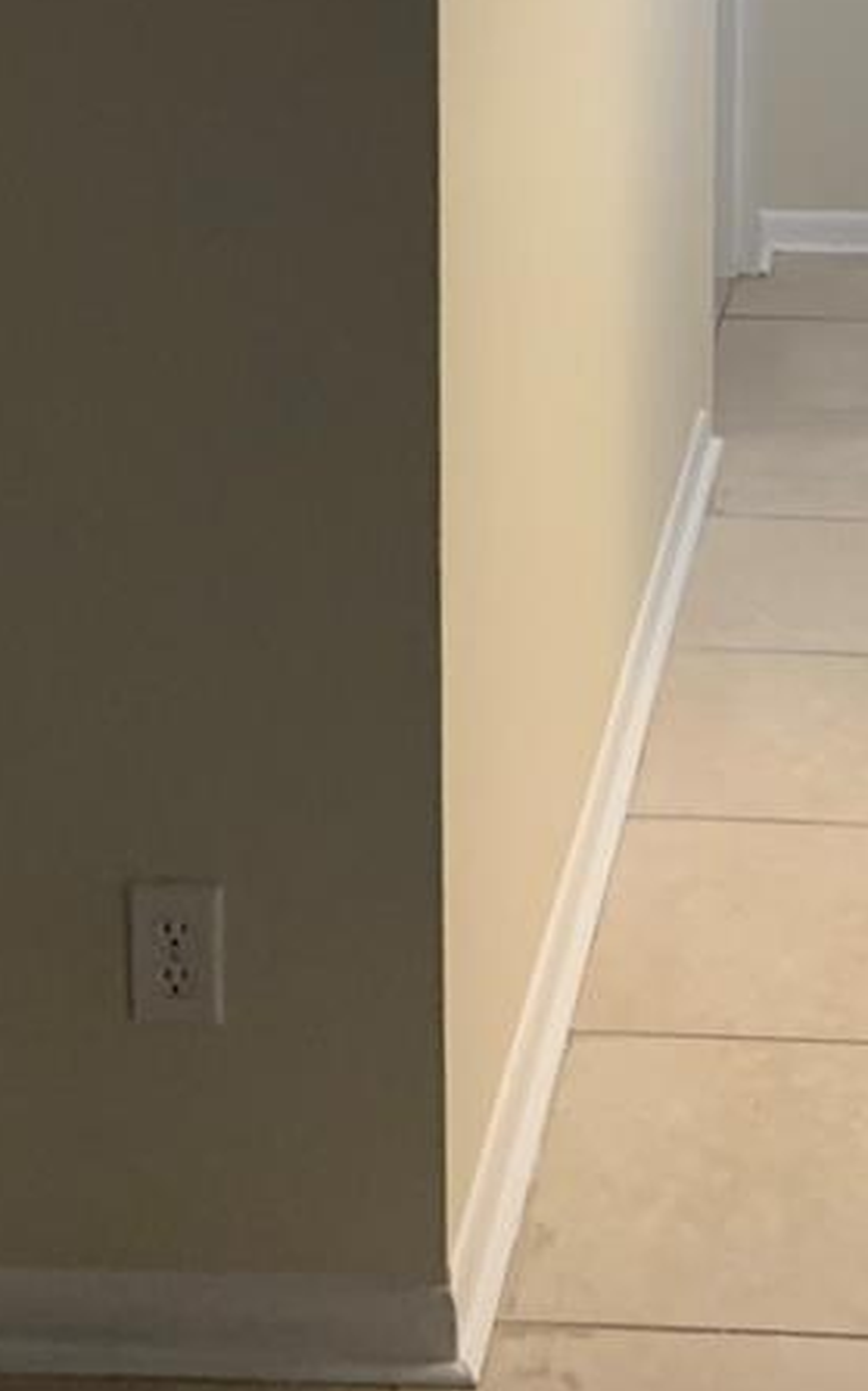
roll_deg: +0.8
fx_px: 2804
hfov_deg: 17.0
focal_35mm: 74
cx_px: 980
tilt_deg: -8.1
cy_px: -96
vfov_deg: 26.0
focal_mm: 4.25
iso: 160
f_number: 1.8
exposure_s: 1/60
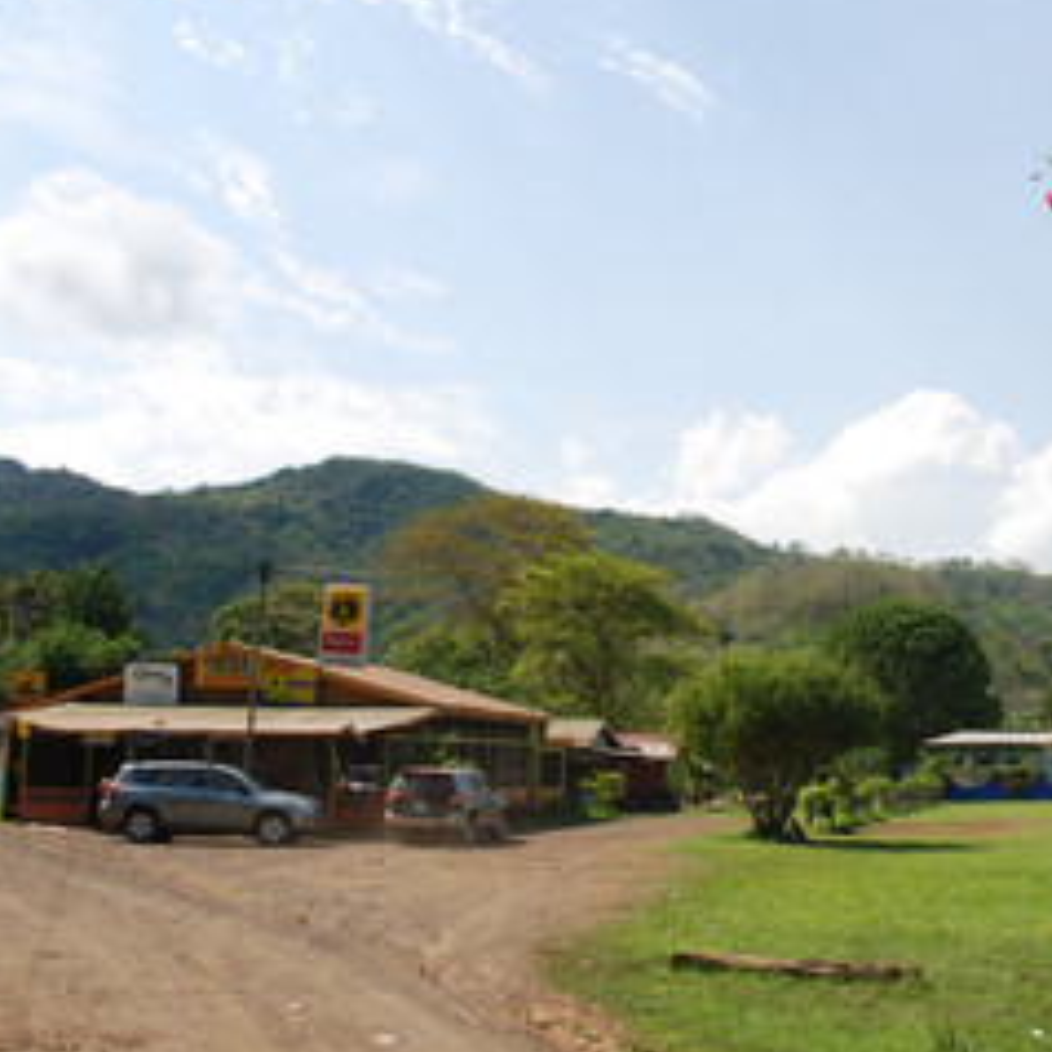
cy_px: 564
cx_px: 884
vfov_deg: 32.2
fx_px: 1822
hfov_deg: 31.1
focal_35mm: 53
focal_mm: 22
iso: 100
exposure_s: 1/250
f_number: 8
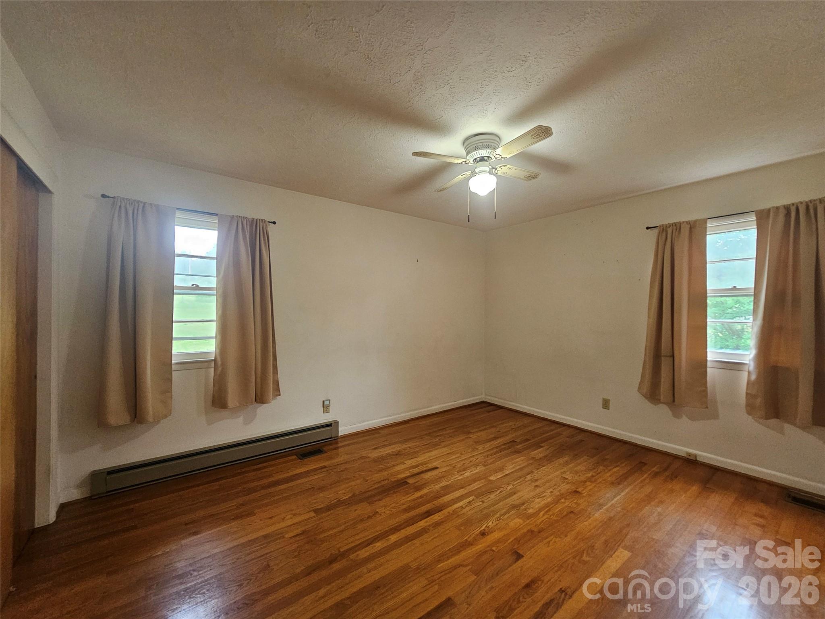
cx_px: 412
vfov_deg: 89.9
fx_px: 310
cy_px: 310
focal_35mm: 13
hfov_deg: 106.2
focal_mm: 2.2
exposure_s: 1/60
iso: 250
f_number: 2.2
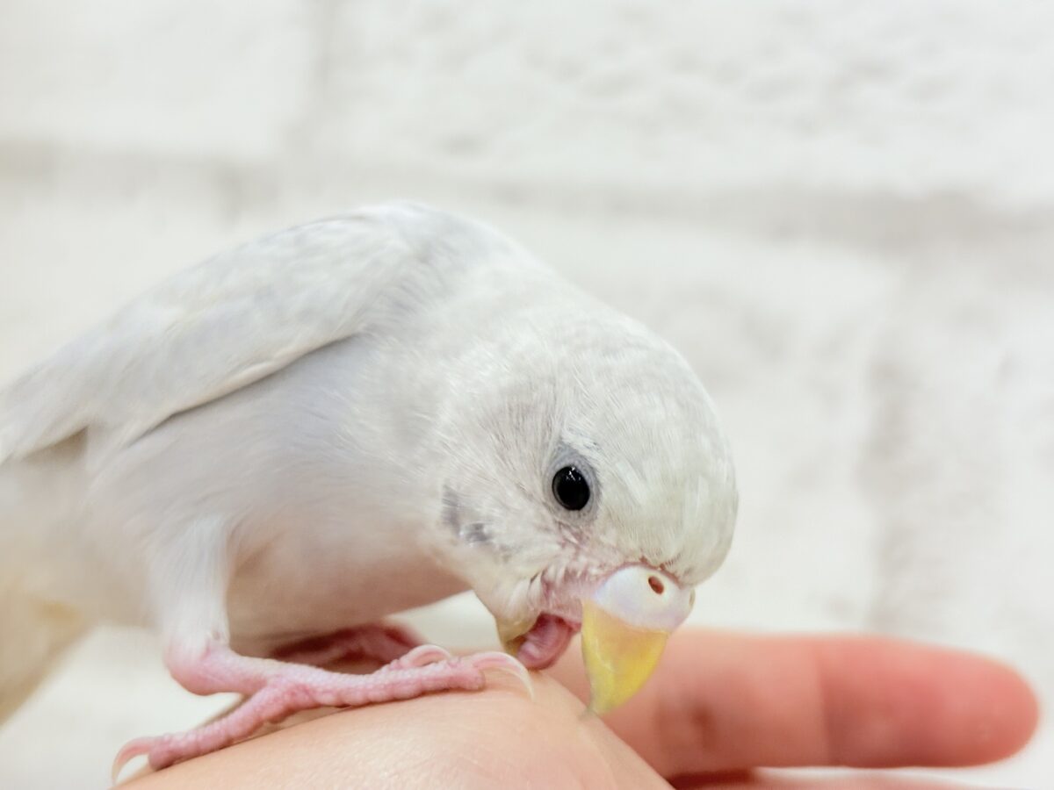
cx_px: 527
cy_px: 395
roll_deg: -2.8
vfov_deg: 28.0
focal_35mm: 52
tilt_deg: +1.2
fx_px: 1583
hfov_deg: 36.8
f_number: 1.6
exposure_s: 1/50
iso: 50
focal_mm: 5.96
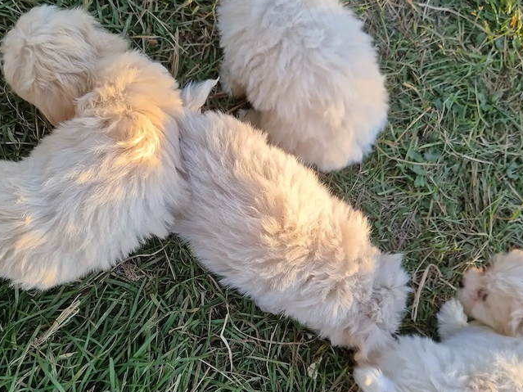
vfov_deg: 39.5
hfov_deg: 51.3
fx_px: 544
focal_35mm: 36
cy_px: 232
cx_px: 234
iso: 50
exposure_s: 1/180
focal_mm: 5.4
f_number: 1.8
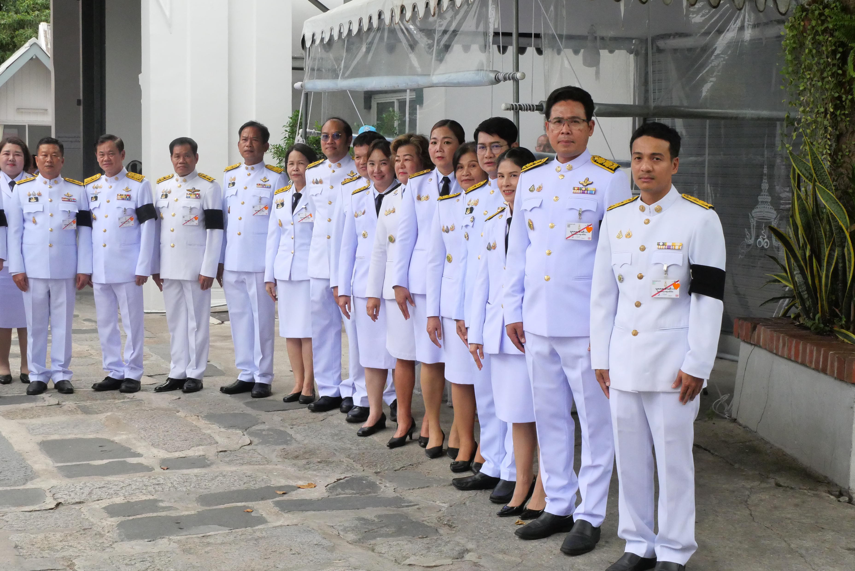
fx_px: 1331
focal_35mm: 56
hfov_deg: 35.6
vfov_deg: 24.2
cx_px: 428
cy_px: 286
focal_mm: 27
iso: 3200
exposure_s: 1/1600
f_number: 9
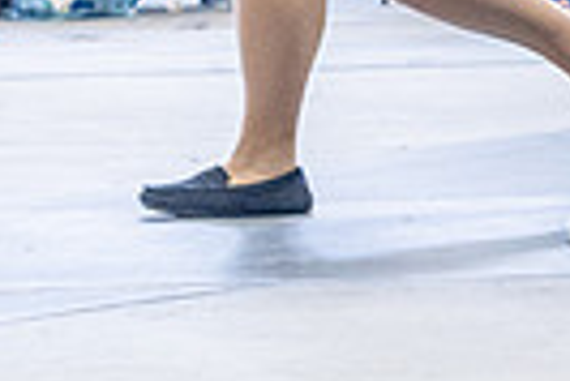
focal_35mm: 305
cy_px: -357
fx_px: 4834
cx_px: 724
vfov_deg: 4.5
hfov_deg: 6.7
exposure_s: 1/320
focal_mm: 70
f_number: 3.5
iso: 6400
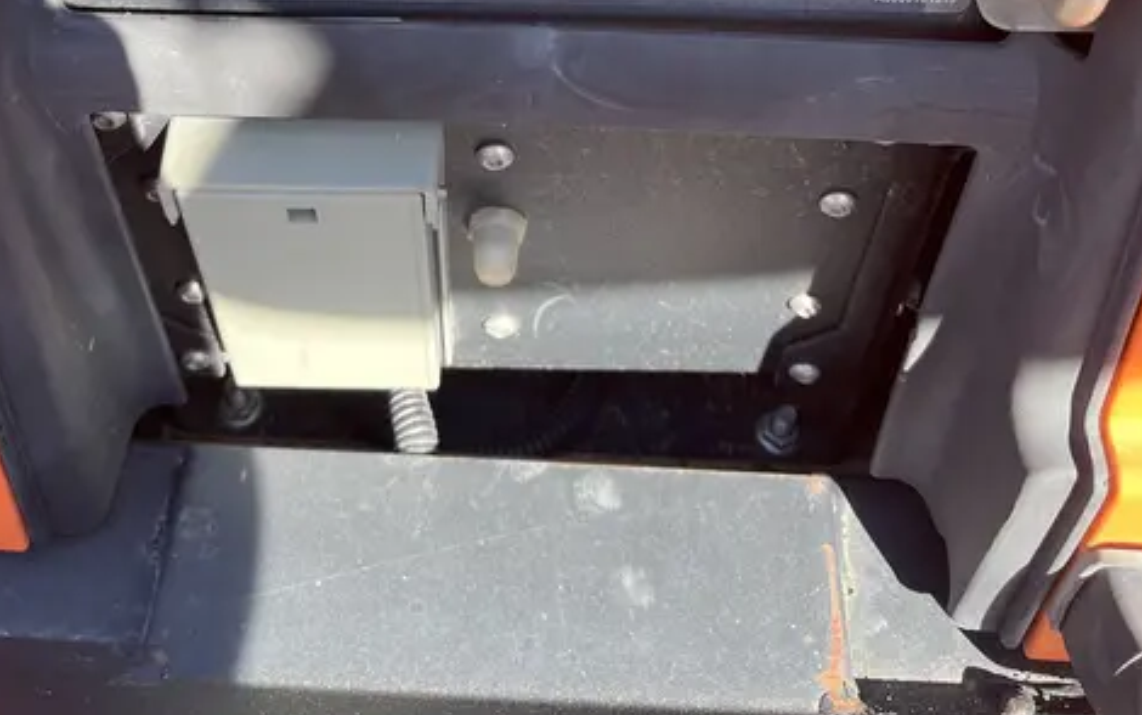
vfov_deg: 27.1
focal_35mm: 43
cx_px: 508
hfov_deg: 46.1
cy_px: -94
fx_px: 1339
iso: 50
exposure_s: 1/361
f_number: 1.6
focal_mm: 5.1
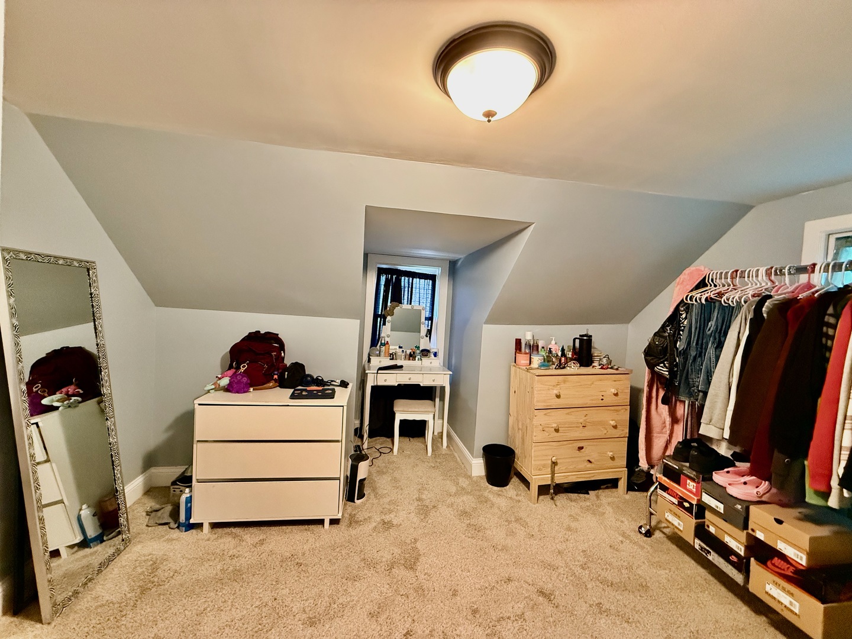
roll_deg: -4.5
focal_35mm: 14
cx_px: 426
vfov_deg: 85.7
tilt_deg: -1.4
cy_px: 320
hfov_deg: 102.1
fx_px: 345
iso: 800
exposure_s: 1/60
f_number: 2.2
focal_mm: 2.22
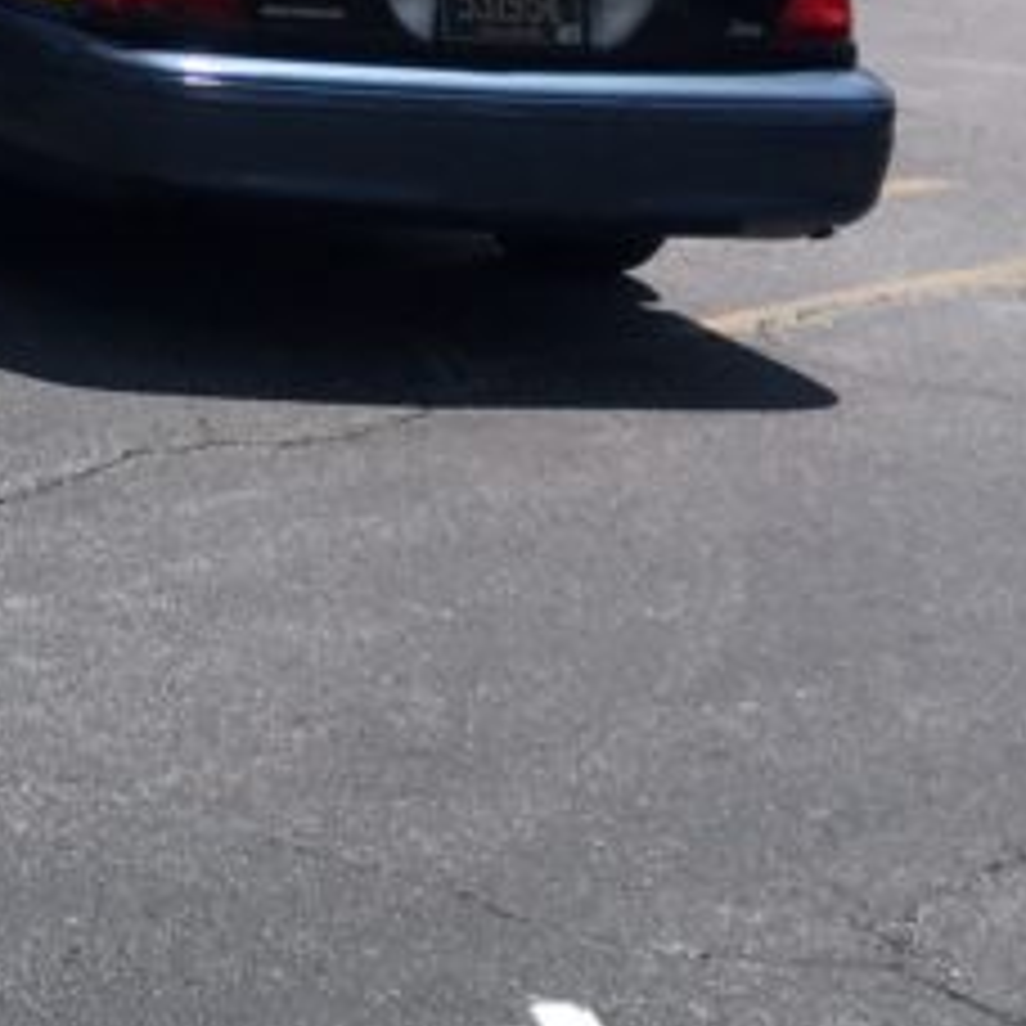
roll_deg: -3.1
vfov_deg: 14.4
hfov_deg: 13.1
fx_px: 3856
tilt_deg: -0.5
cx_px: -1040
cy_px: -378
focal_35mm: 115
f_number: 2.2
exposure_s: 1/2481
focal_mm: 4.15
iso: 25
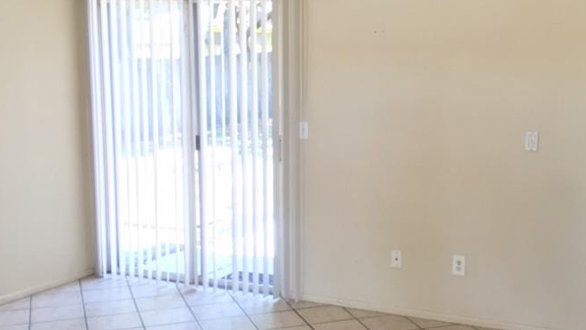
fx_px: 761
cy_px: 187
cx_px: 379
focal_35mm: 49
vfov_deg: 24.4
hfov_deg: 41.7
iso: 80
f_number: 2.2
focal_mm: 4.15
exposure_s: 1/30
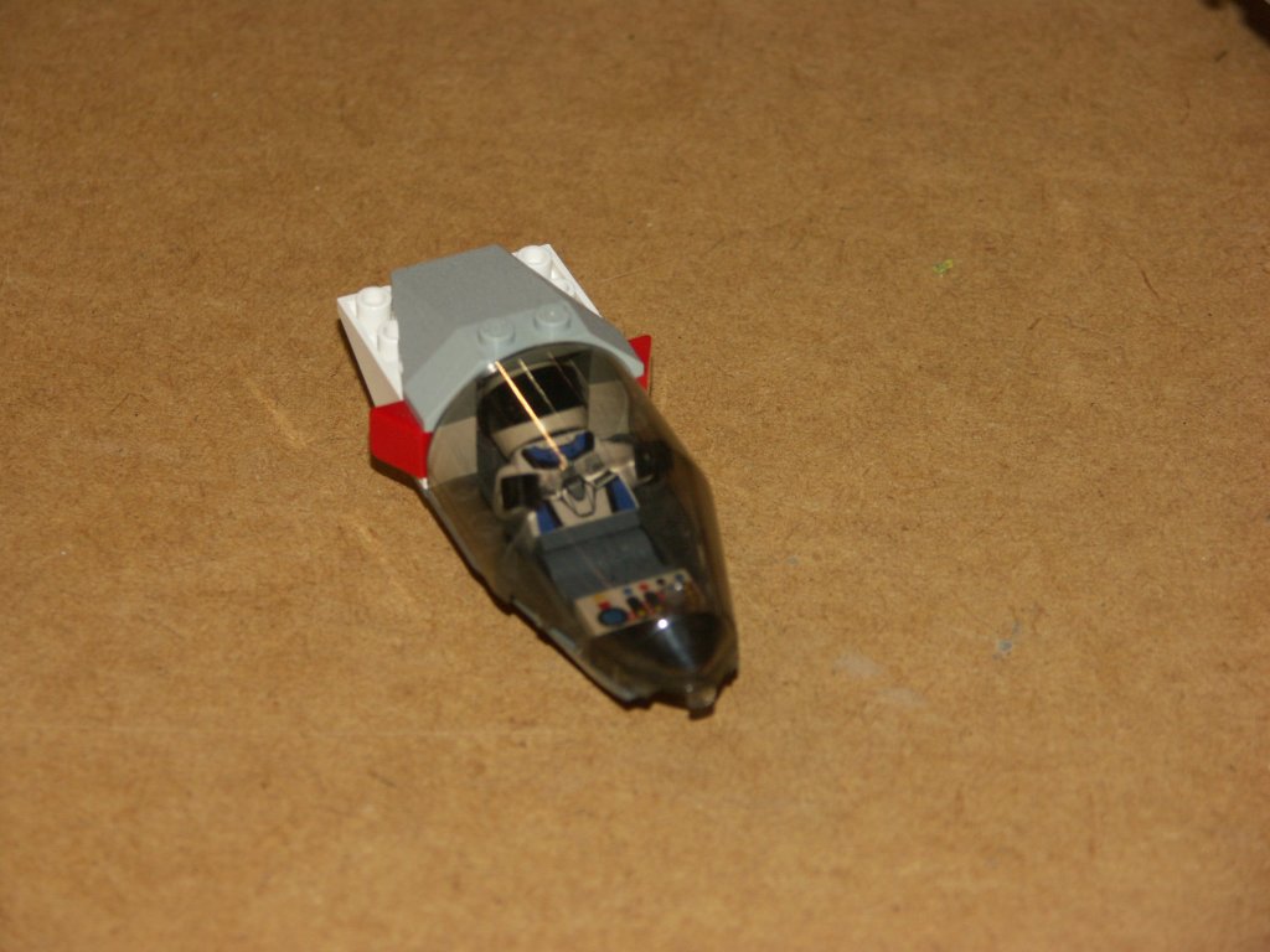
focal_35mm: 158
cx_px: 635
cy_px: 476
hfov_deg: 12.5
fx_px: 5797
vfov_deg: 9.4
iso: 125
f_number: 3.2
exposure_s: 1/160
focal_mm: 40.45
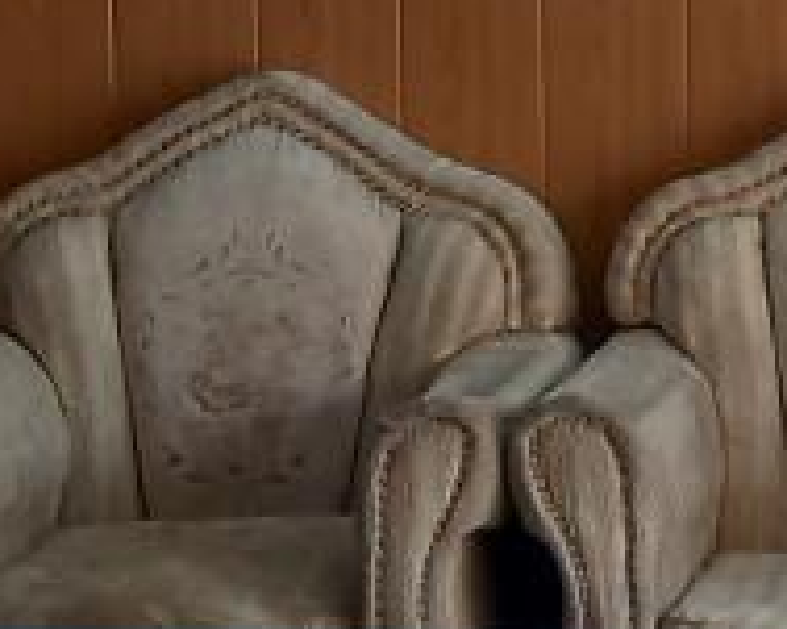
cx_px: 1428
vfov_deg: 7.4
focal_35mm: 207
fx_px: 4819
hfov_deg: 8.9
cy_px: 50
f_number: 2
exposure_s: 1/50
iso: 40
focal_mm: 4.6
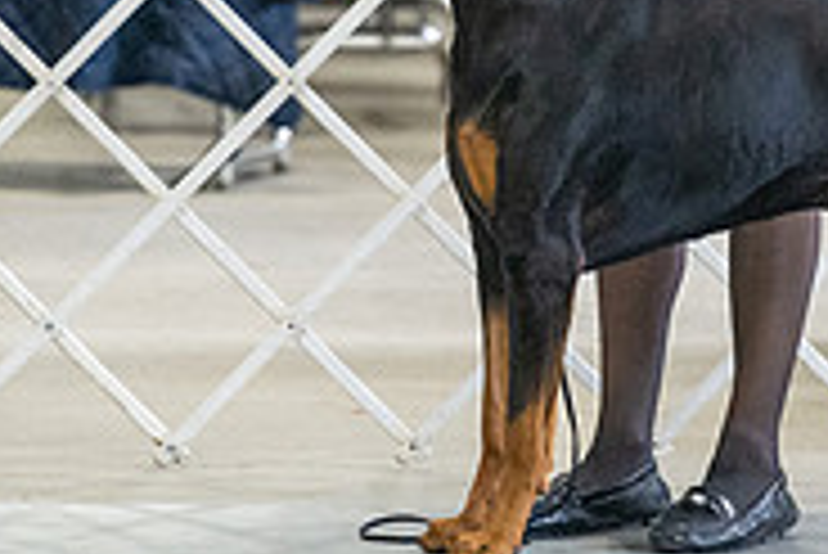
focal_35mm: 631
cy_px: -241
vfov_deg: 2.2
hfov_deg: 3.3
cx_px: 504
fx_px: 14524
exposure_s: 1/320
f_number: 4
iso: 6400
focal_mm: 200
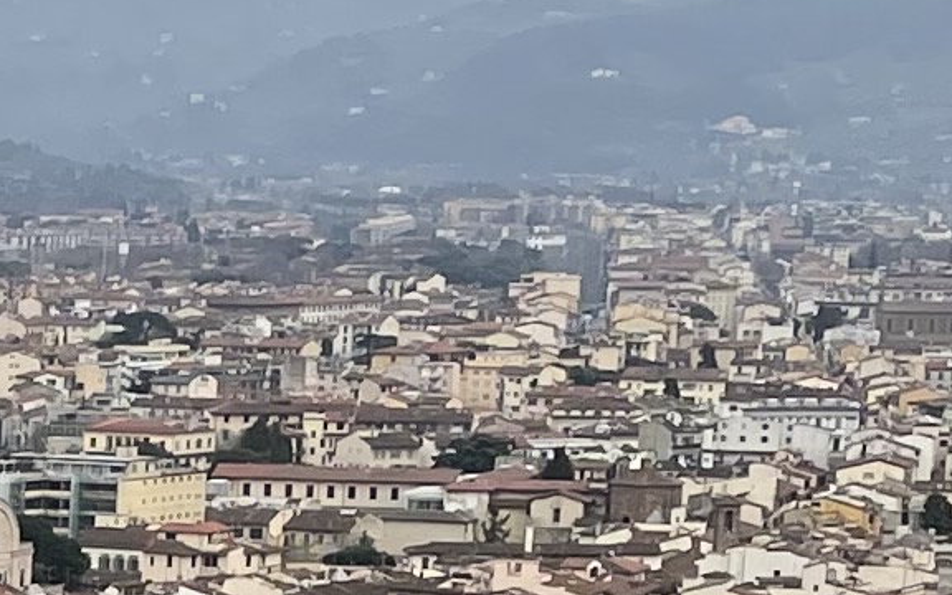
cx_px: -886
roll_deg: +0.3
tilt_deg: -10.8
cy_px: 1245
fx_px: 5007
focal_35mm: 193
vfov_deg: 6.6
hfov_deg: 10.1
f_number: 1.6
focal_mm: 4.2
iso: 32
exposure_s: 1/2304
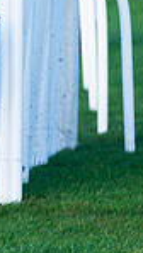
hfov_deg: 1.4
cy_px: -49
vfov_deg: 2.4
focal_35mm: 888
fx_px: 5976
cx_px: -289
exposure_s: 1/1250
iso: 320
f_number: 3.5
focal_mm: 185
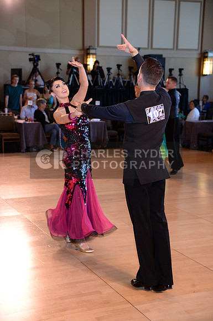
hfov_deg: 21.8
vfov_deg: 32.4
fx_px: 552
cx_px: 106
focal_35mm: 62
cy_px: 160
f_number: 4.5
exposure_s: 1/250
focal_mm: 62
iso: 2000
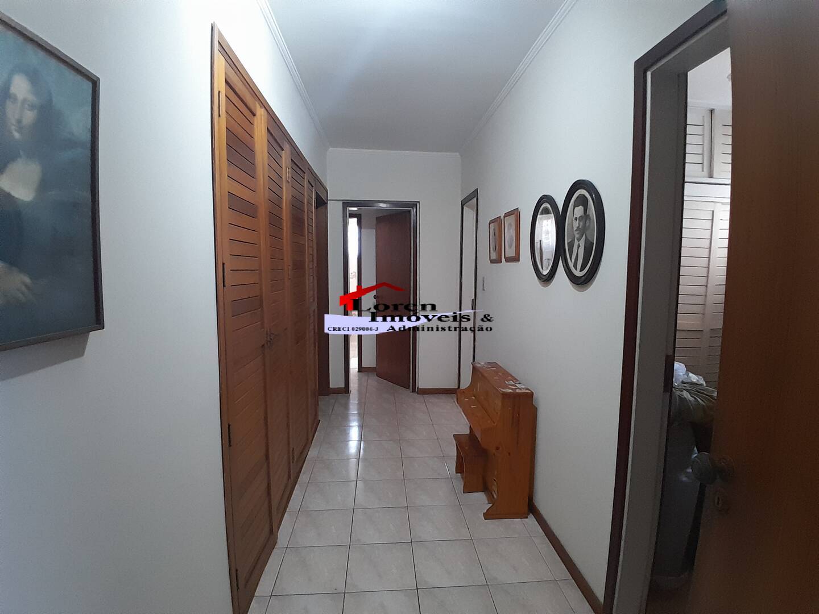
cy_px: 307
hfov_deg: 91.0
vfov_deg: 74.7
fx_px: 402
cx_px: 410
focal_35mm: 17
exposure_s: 1/24
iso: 320
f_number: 2.2
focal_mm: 1.46
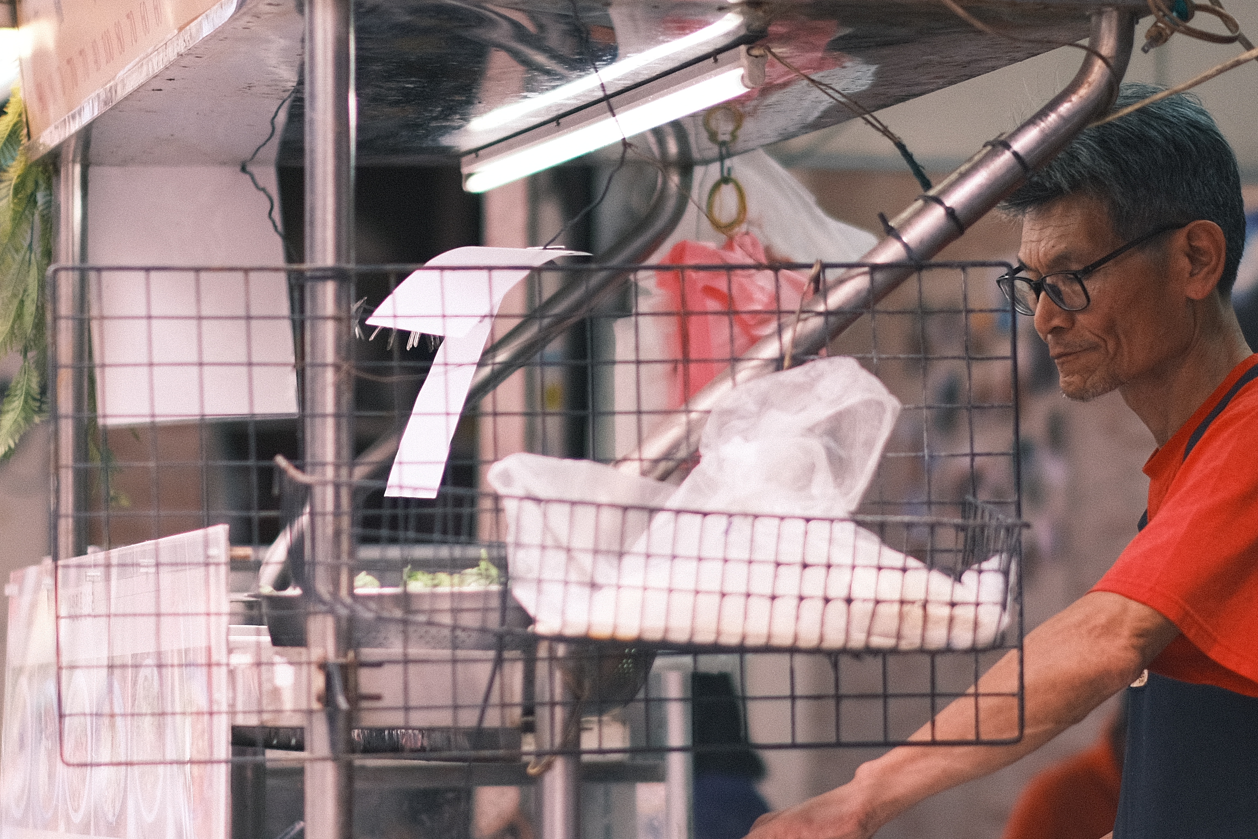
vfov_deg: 8.0
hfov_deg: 12.0
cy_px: 598
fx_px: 5976
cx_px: 717
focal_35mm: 171
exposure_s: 1/900
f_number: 1.2
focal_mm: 56
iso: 320
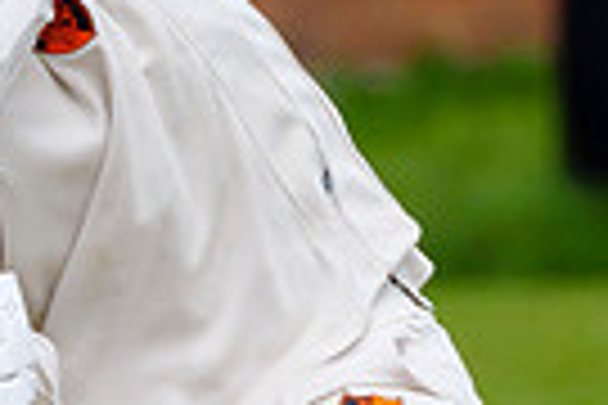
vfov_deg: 0.3
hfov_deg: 0.4
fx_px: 80115
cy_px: 217
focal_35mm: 4744
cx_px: -431
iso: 400
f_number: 5.6
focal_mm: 400
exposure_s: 1/1250
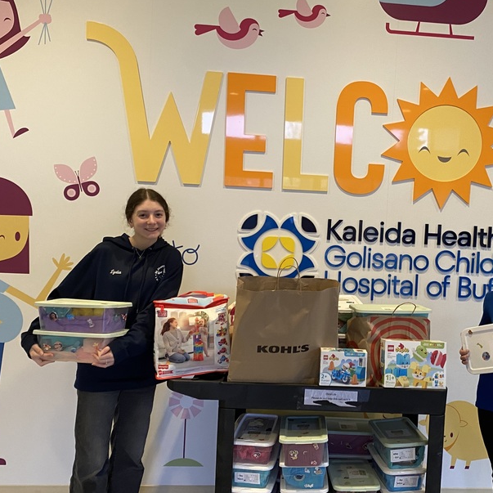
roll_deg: -3.7
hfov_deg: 42.1
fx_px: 628
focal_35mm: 39
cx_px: 341
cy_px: 252
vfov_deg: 42.8
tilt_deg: -2.8
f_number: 1.8
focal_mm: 4.25
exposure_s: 1/60
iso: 160
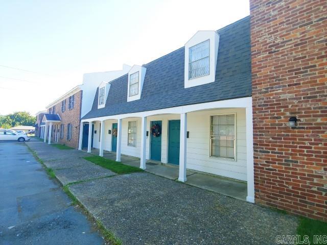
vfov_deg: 78.1
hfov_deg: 94.5
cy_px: 122
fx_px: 151
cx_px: 164
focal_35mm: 16
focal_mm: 2.18
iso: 50
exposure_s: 1/60
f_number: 1.9
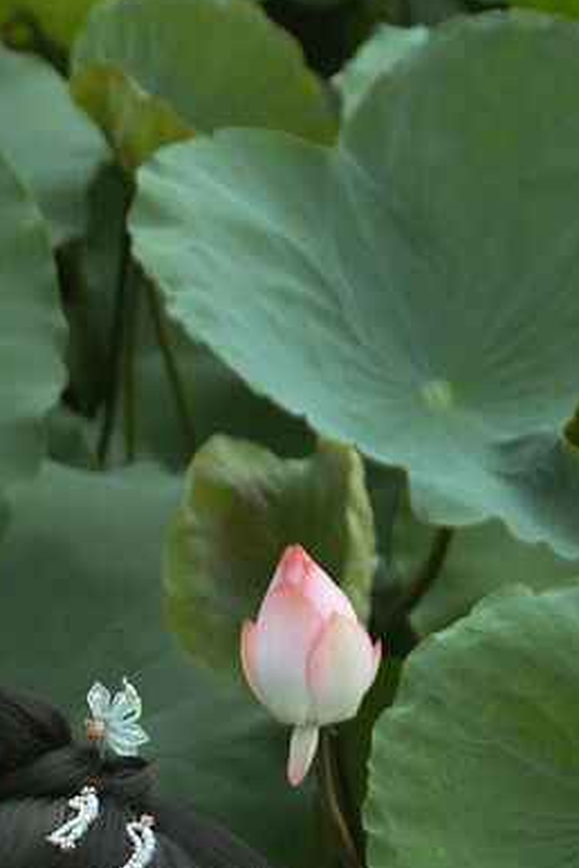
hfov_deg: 3.8
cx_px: 608
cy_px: 1252
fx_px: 8757
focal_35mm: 363
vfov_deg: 5.6
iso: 250
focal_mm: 78
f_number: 3.2
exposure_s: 1/640
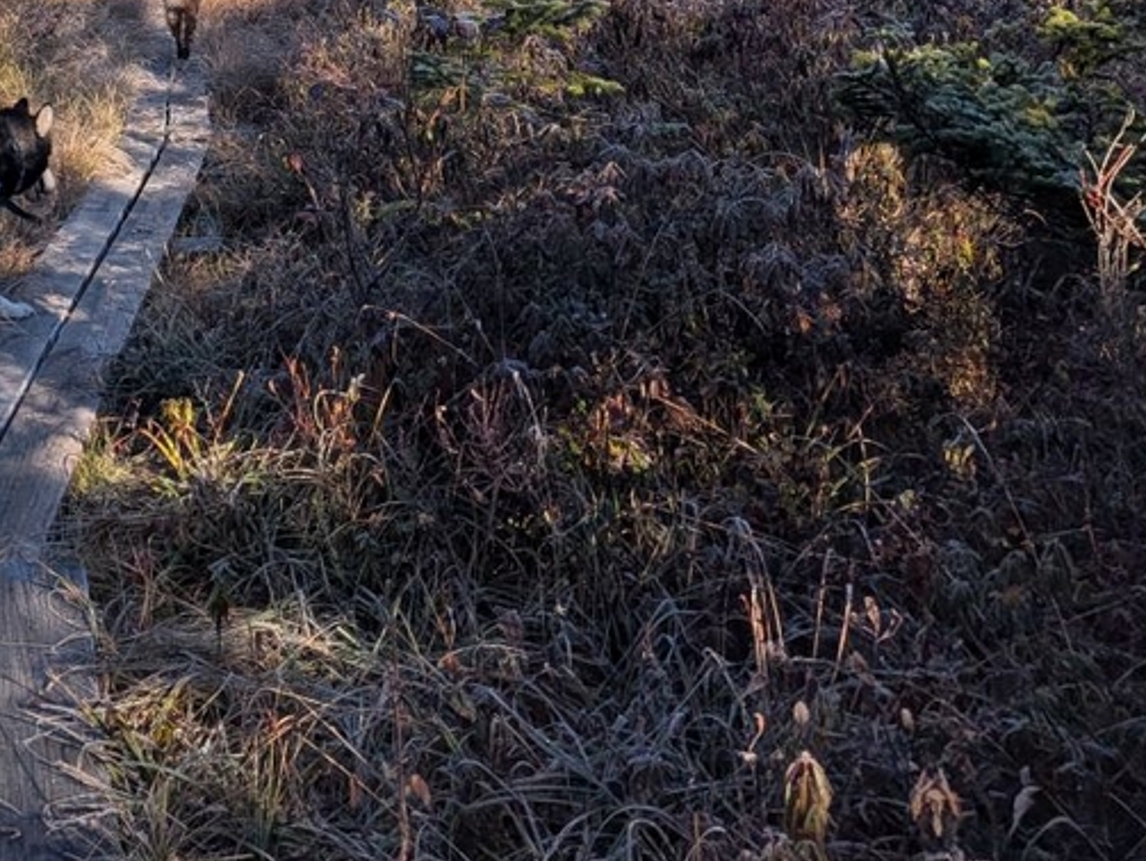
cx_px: 150
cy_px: -7
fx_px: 1723
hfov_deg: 35.0
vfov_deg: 26.5
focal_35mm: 52
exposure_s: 1/917
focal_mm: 4.53
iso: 31
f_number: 1.7
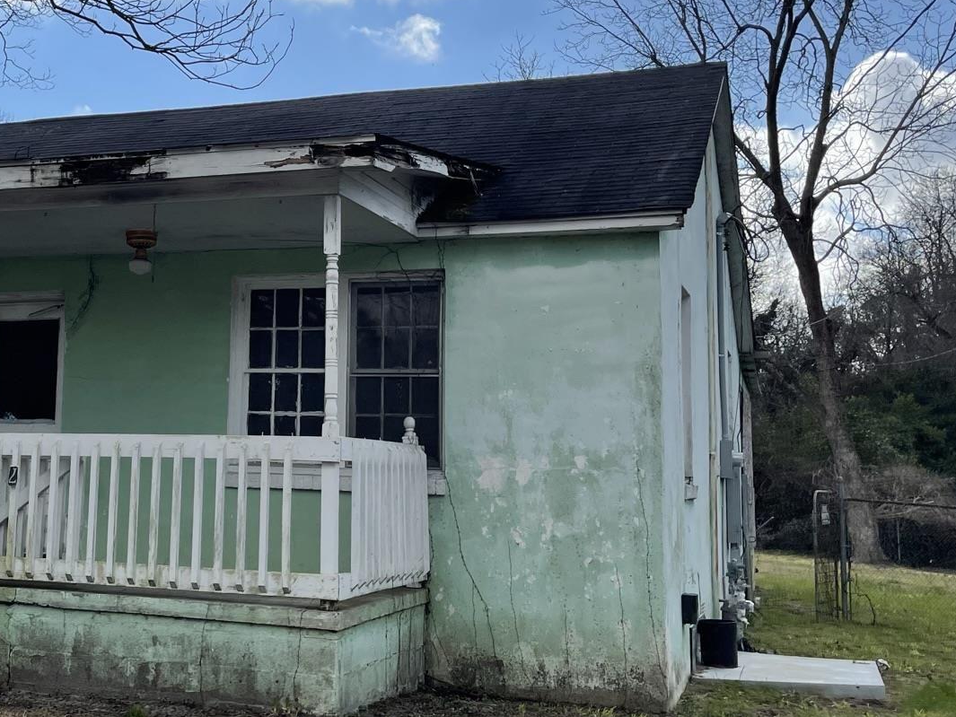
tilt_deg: +11.4
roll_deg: +0.2
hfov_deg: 37.0
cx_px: 208
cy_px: 268
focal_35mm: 50
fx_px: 1381
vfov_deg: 29.0
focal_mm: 5.1
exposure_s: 1/5618
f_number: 1.6
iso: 32
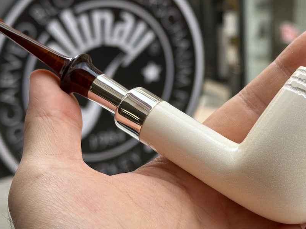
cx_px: 199
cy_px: 103
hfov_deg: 25.2
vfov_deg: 19.1
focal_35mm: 77
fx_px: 680
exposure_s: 1/1009
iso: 64
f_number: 1.78
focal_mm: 6.86
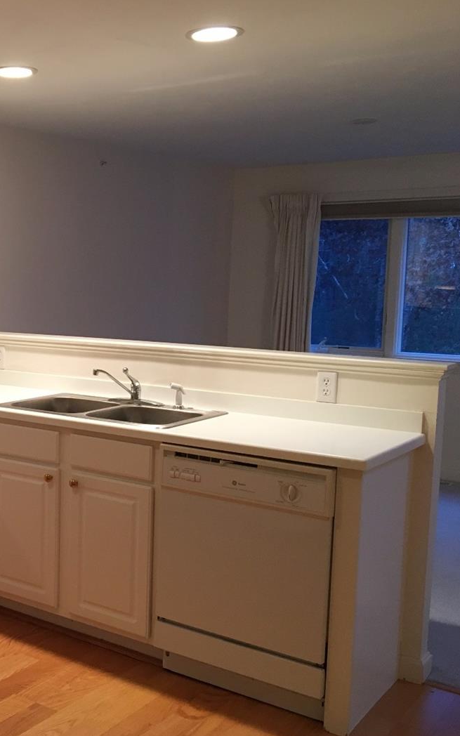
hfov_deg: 26.8
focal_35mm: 44
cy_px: 371
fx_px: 883
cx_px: -48
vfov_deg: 45.3
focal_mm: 4.15
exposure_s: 1/30
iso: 100
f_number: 2.2
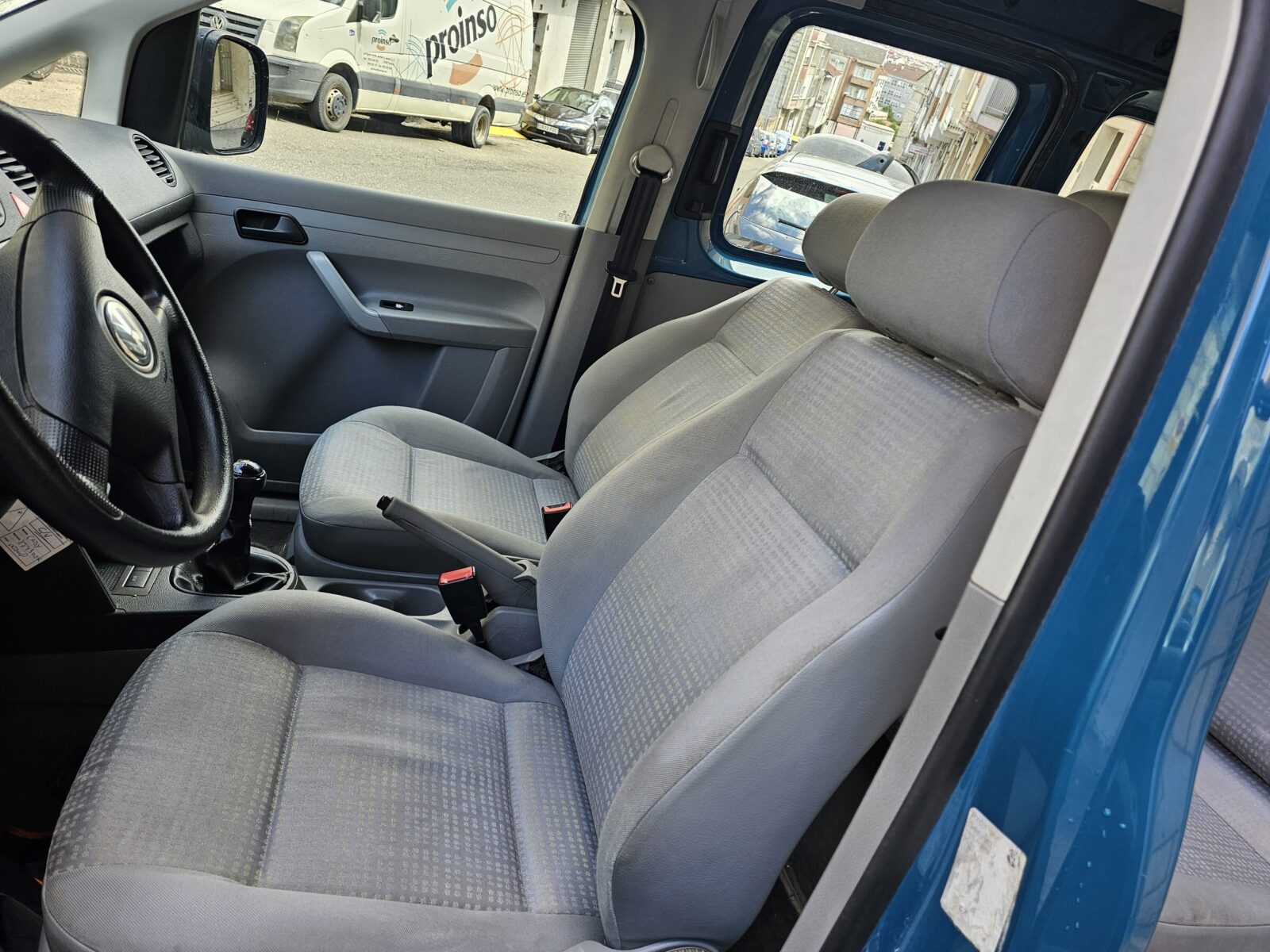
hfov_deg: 73.9
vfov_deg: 58.9
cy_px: 476
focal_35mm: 23
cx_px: 635
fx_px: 844
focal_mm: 6.3
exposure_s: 1/100
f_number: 1.7
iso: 40
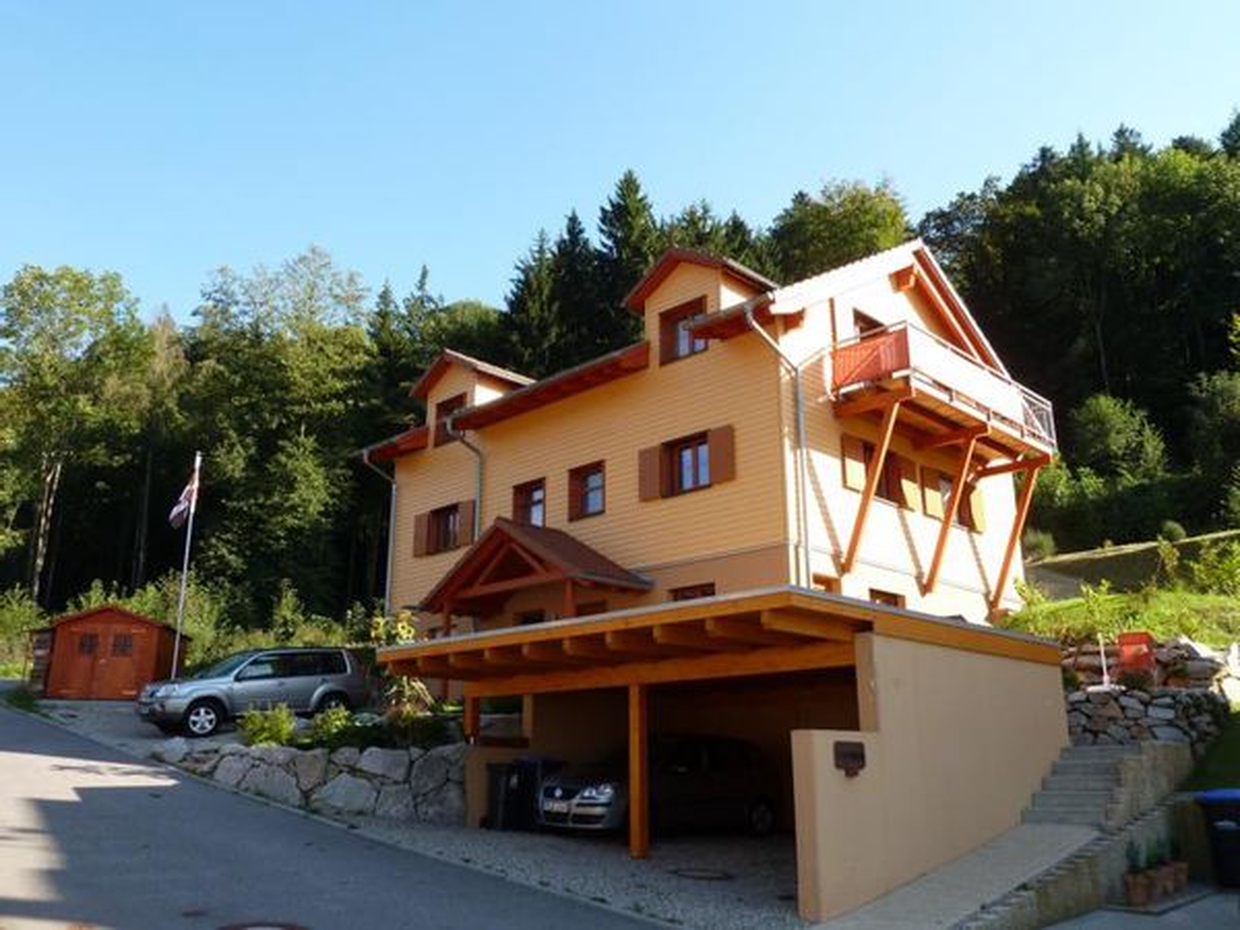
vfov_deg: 48.2
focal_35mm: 29
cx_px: 620
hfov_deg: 61.7
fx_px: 1039
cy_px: 465
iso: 80
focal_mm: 4.7
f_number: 4
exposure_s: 1/200
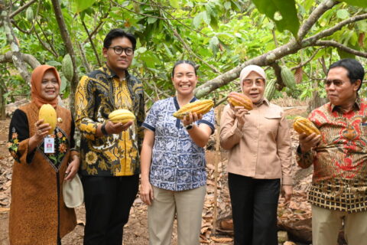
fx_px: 367
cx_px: 184
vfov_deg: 36.9
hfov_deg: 53.1
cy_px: 122
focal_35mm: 36
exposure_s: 1/200
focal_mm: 24
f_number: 9
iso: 2500
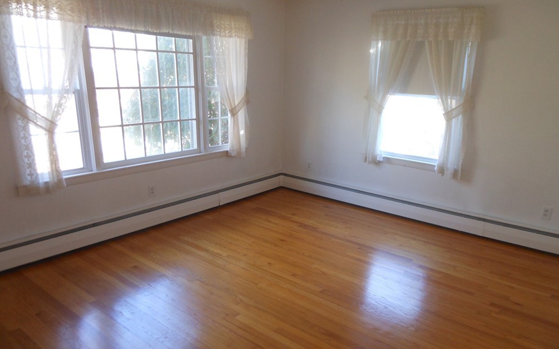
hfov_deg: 68.4
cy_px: 177
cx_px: 281
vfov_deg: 46.0
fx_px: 411
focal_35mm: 27
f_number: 3.2
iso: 200
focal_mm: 4.5
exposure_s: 1/30
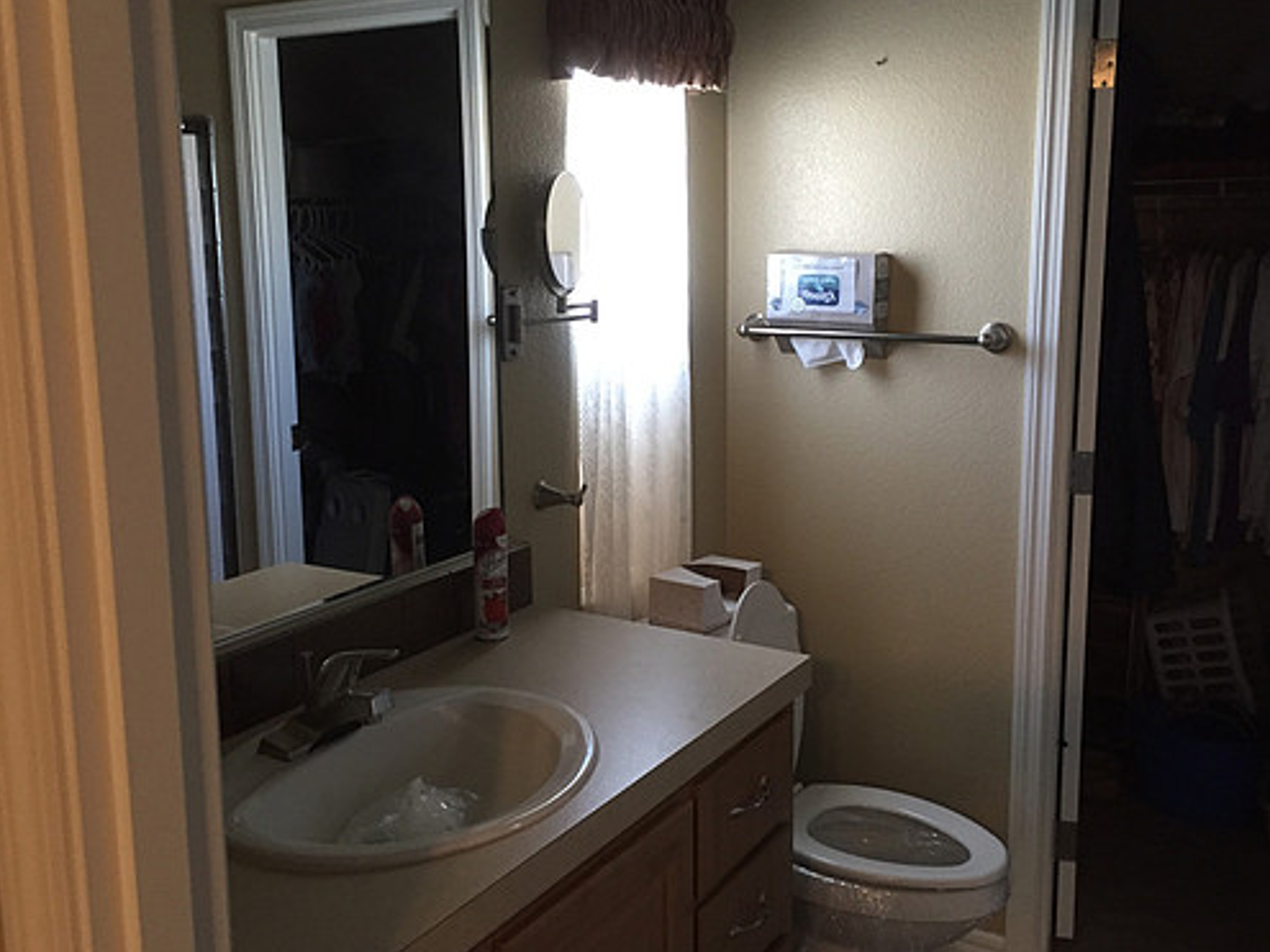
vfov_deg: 41.8
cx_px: 647
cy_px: 448
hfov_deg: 54.0
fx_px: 1247
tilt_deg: -10.2
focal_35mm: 34
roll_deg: -0.3
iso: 160
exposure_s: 1/30
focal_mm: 4.15
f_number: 2.2
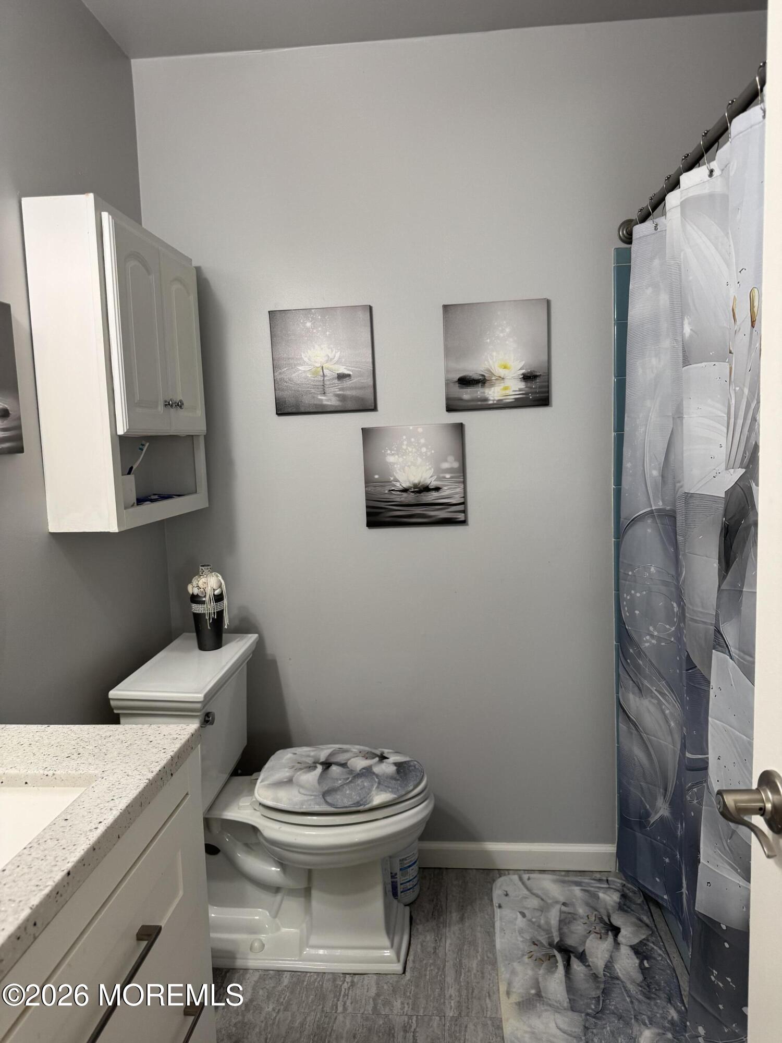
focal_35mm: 24
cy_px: 522
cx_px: 391
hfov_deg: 56.8
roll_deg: +2.1
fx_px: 723
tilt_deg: -6.7
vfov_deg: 71.6
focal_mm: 6.76
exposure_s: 1/60
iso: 200
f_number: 1.78
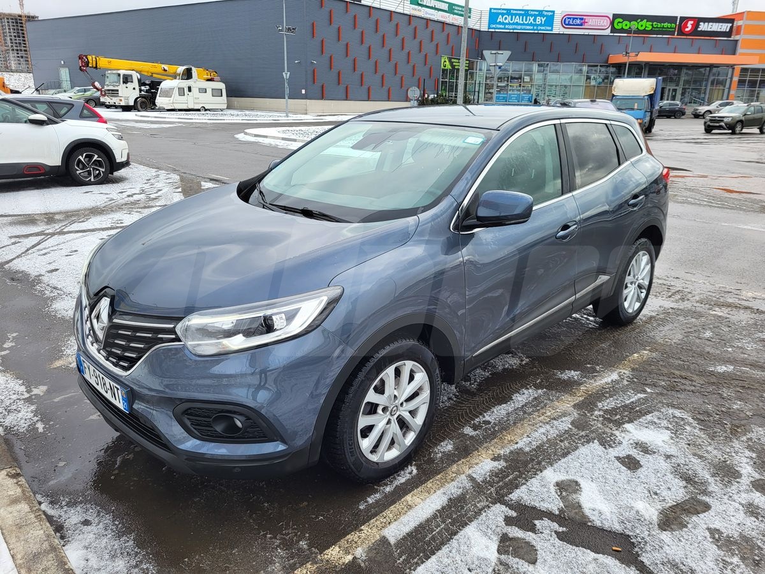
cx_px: 382
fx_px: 575
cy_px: 287
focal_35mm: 26
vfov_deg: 53.1
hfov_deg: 67.3
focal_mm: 5.4
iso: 40
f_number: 1.8
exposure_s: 1/426
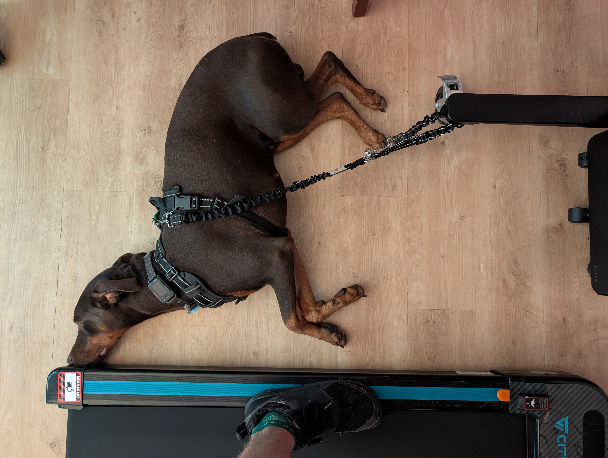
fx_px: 422
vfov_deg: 56.9
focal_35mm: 24
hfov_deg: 71.5
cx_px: 304
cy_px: 229
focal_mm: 6.9
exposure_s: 1/24
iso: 848
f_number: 1.68
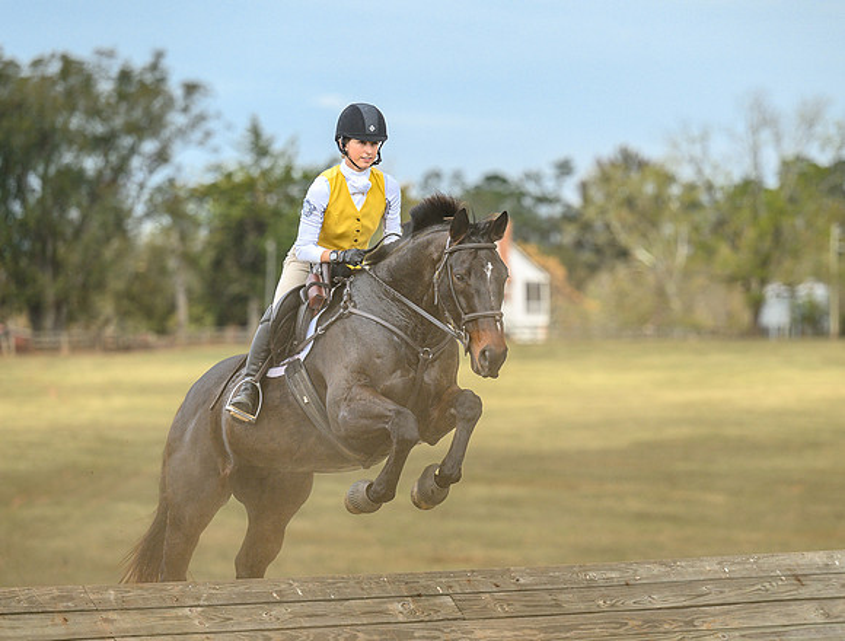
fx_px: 5177
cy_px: 319
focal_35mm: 211
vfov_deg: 7.1
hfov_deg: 9.3
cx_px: 473
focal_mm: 165
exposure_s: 1/1000
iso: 400
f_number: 3.5
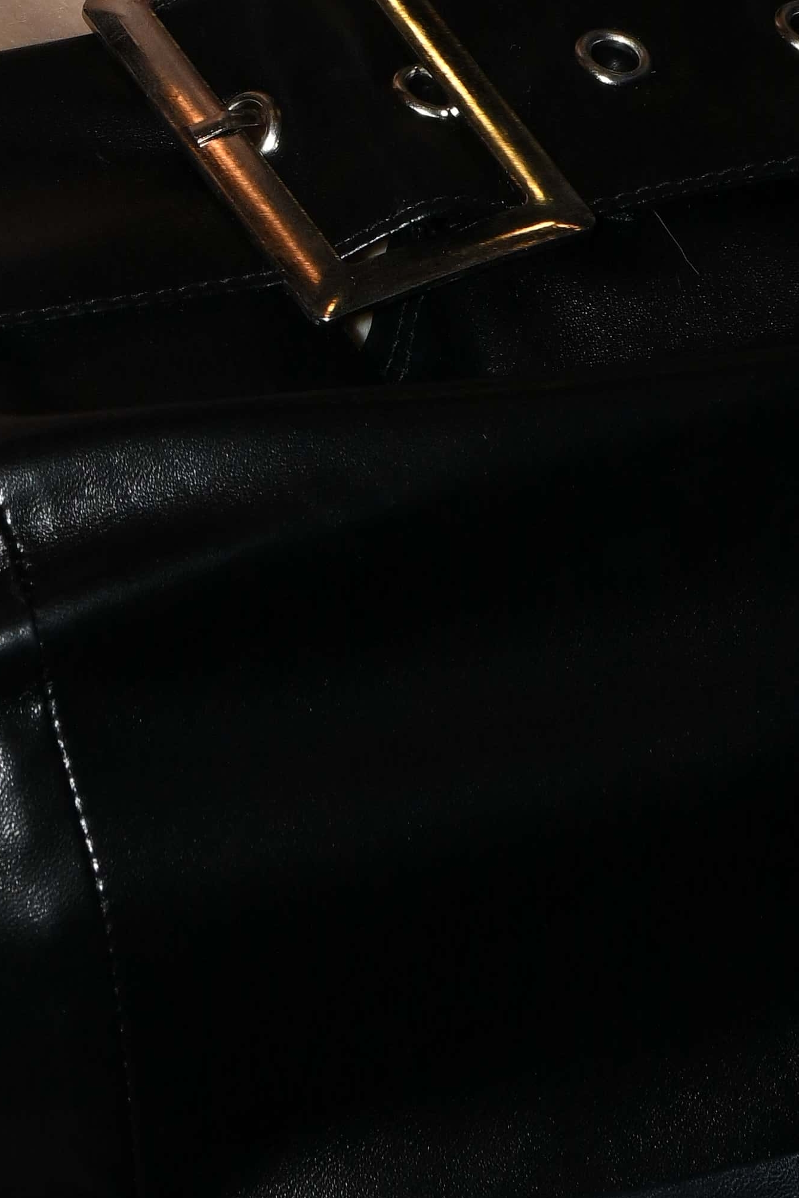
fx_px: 15049
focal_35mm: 452
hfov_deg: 3.0
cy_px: -1165
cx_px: -151
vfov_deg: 4.5
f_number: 11
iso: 400
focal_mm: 110
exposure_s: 1/250
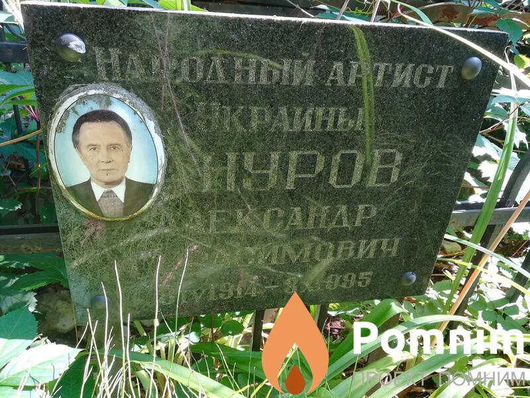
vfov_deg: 53.1
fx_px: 398
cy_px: 199
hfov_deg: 67.3
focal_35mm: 26
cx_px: 265
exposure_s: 1/50
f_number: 2.2
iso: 80
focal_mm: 3.83
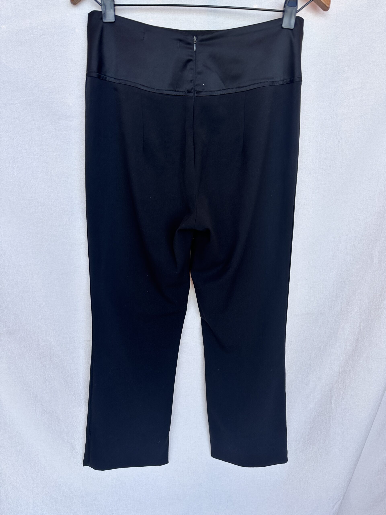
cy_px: 258
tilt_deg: -21.0
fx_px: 357
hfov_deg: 56.8
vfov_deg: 71.6
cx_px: 193
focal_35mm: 24
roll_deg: -3.2
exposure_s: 1/215
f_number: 1.78
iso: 64
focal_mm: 6.86
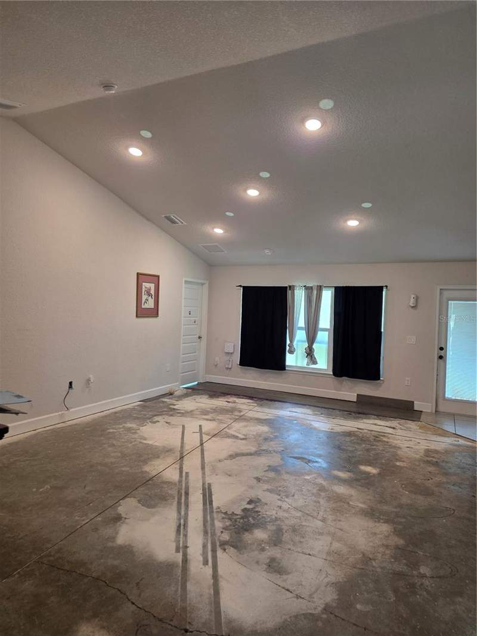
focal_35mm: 23
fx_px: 422
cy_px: 318
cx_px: 238
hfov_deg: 58.9
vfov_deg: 73.9
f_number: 1.7
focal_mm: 6.3
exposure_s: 1/120
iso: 200
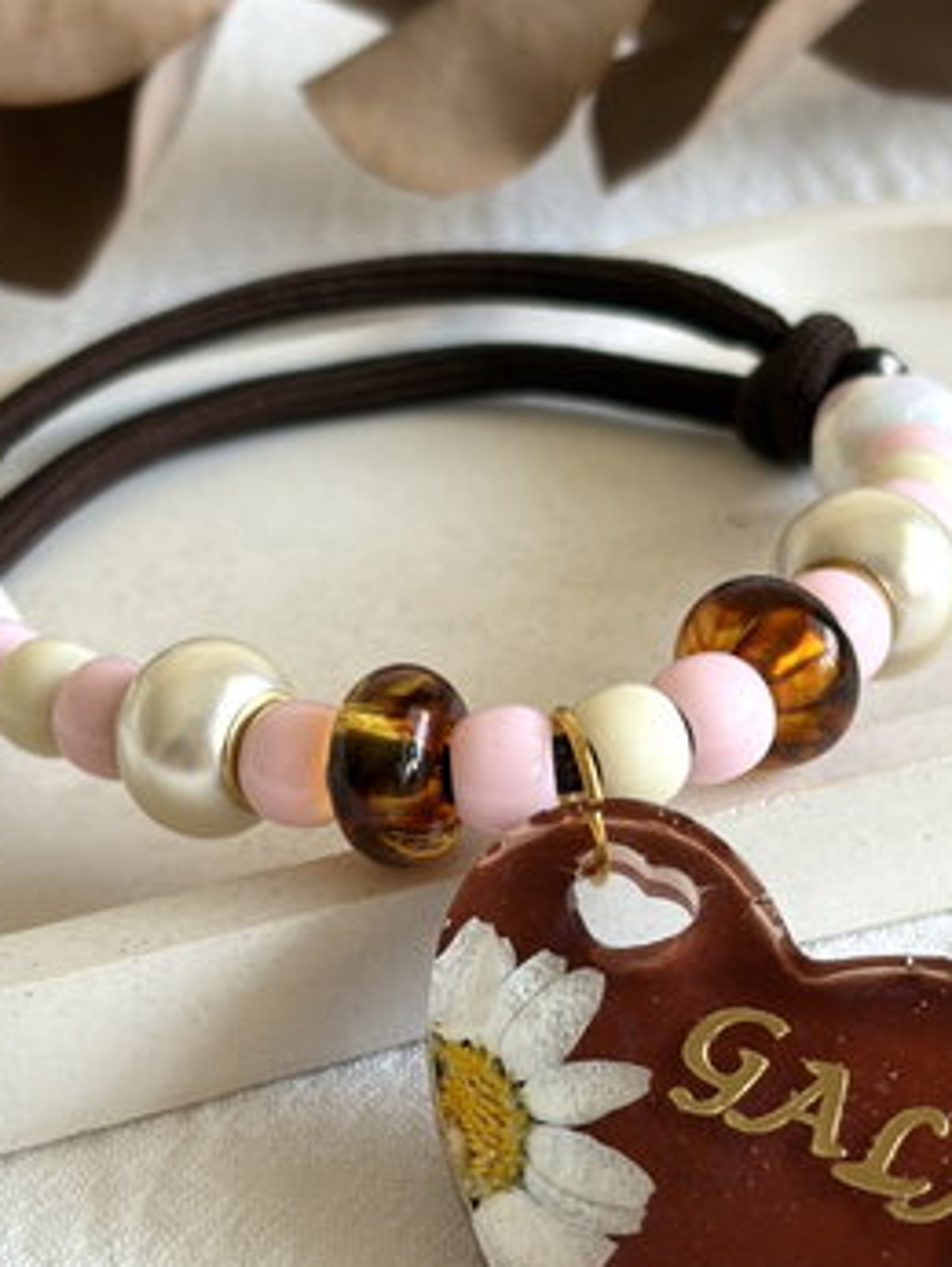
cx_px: 443
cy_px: 767
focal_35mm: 80
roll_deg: +3.9
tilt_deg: -31.5
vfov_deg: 24.4
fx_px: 2930
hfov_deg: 18.5
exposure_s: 1/90
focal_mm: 5.96
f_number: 1.6
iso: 50
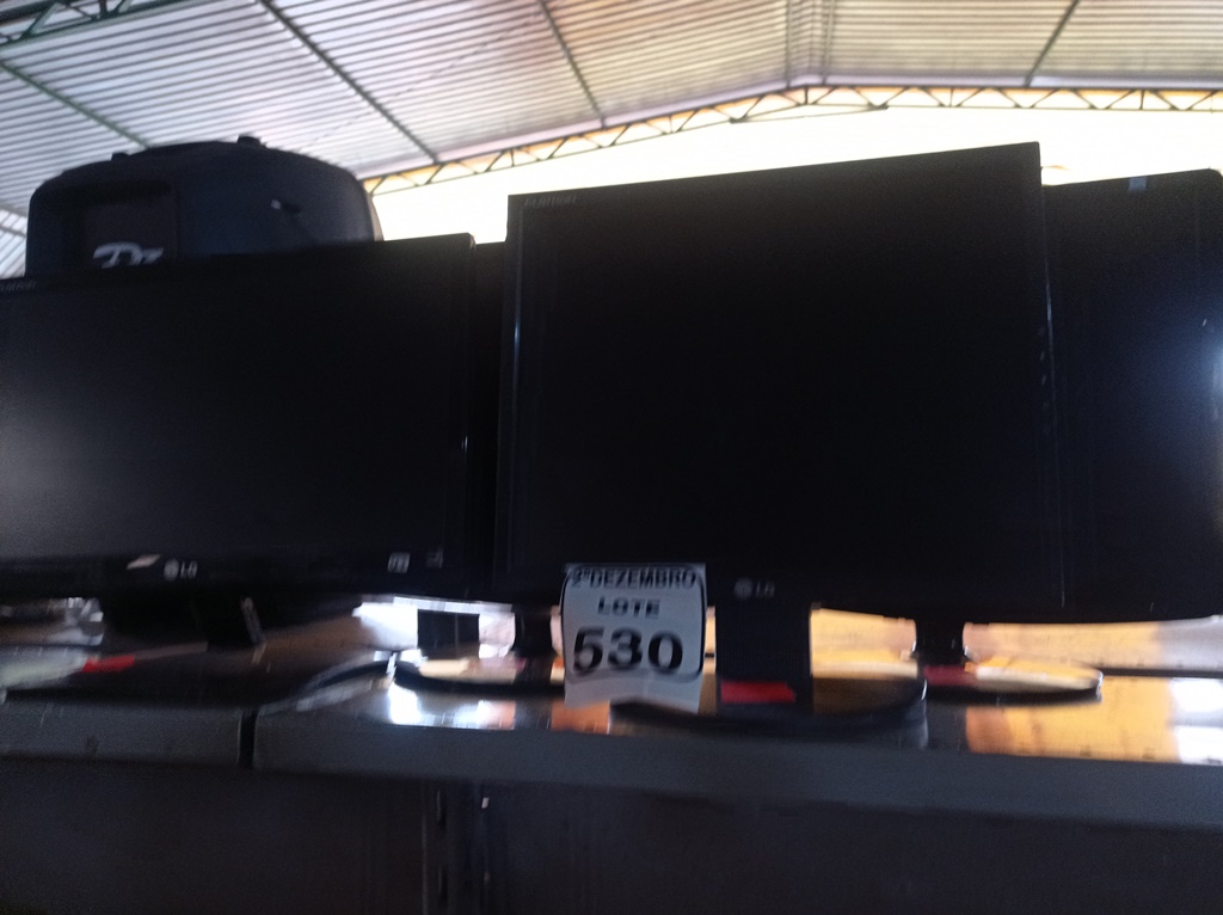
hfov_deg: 63.5
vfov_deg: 49.7
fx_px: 988
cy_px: 458
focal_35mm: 28
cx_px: 612
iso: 190
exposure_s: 1/120
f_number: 1.79
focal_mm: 4.7
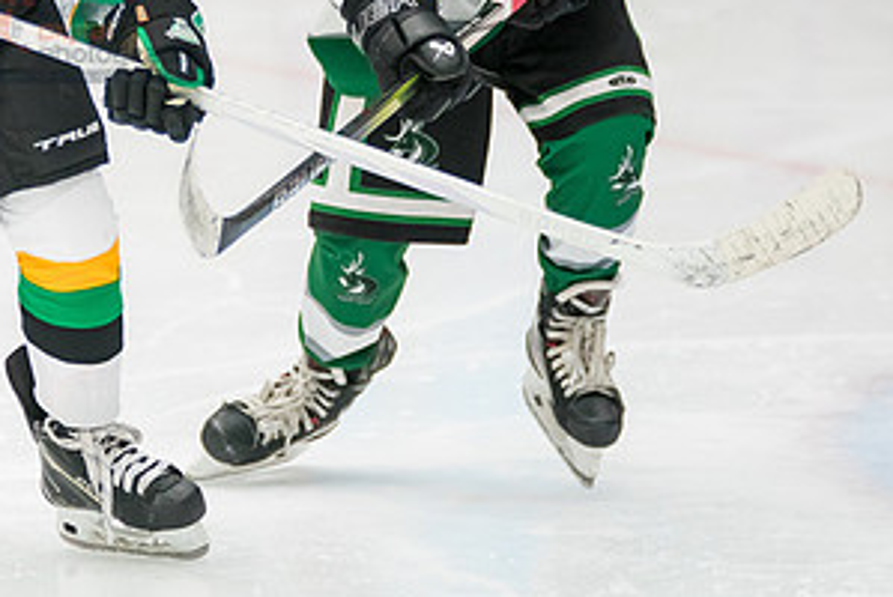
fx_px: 12092
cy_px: 196
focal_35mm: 487
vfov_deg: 2.8
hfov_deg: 4.2
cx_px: -149
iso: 3200
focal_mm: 197
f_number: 3.2
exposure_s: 1/1250
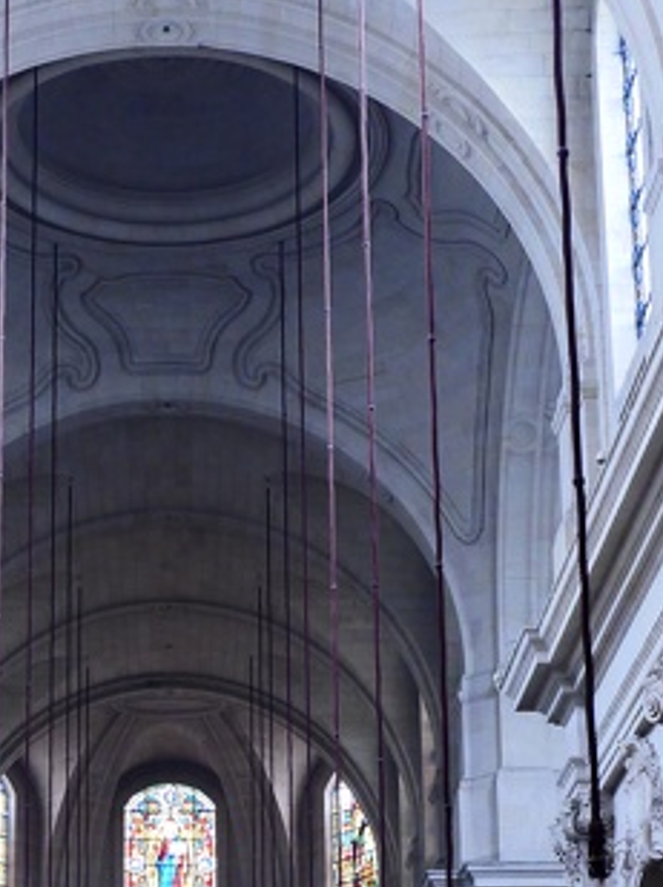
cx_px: 191
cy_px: 815
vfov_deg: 19.3
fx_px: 2559
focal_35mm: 100
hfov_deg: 14.7
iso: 1600
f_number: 2.8
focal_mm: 26
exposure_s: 1/40
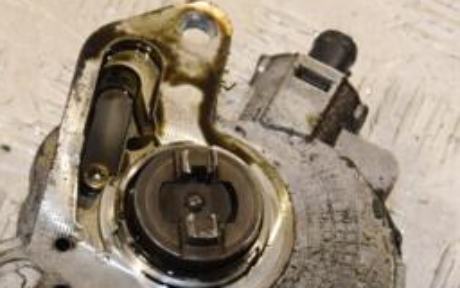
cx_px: 68
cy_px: 281
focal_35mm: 172
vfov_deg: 7.6
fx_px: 2156
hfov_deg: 12.1
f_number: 7.1
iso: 800
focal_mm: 48
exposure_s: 1/200
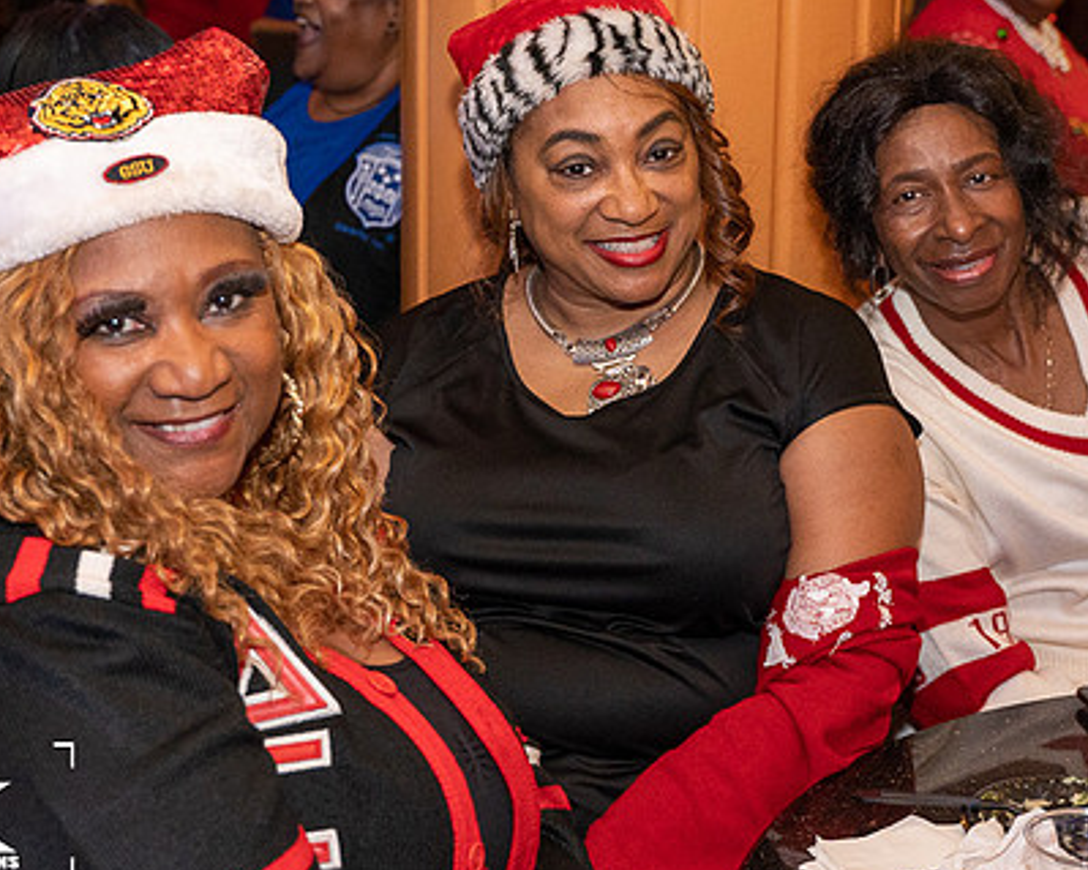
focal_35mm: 71
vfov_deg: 21.5
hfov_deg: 26.8
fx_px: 2286
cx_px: 551
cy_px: 367
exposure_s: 1/100
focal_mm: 35
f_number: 3.5
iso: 1600
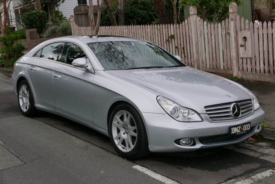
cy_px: 92
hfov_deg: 39.6
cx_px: 138
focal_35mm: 50
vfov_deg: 27.0
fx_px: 382
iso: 200
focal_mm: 22.7
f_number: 5.6
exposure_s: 1/640
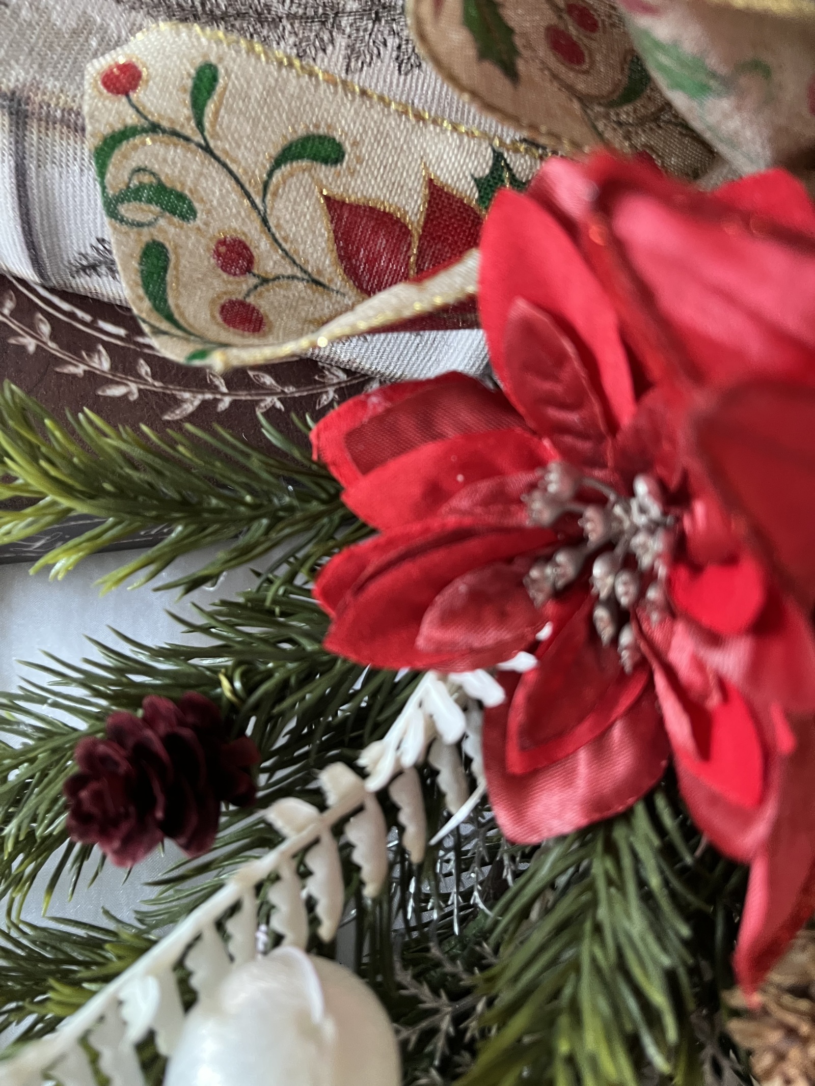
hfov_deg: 53.1
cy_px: 543
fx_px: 816
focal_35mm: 26
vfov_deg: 67.3
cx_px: 408
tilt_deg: -63.8
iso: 320
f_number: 1.6
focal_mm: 5.1
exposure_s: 1/50
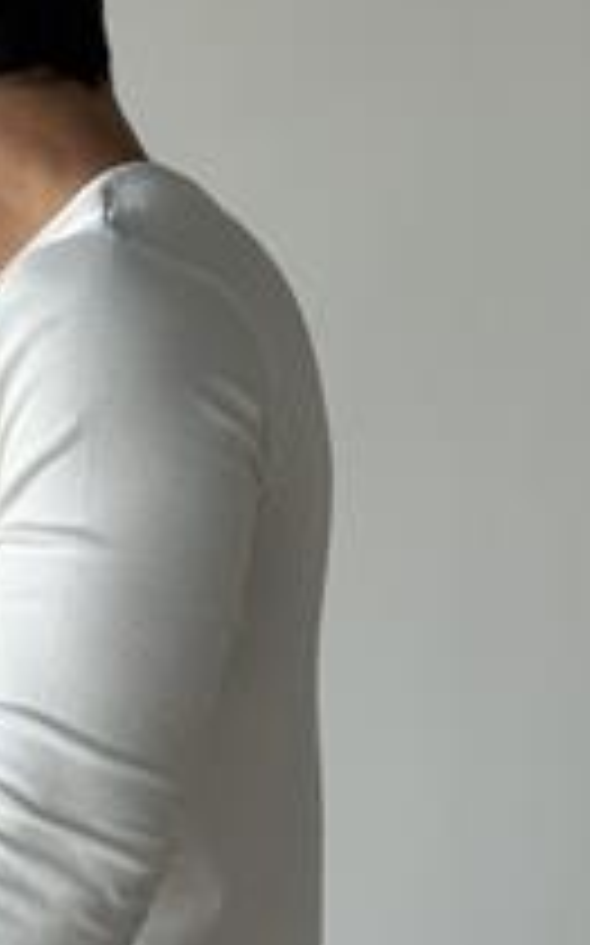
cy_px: 524
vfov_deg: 16.2
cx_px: 77
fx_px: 3323
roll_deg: +0.2
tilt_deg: +2.0
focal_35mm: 129
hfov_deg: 10.1
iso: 80
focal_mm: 6.76
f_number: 1.78
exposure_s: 1/574
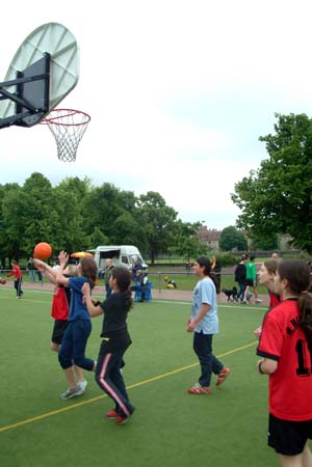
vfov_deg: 64.6
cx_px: 156
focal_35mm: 28
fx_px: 370
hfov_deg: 45.7
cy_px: 234
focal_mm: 19
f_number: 8
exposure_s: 1/250
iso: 400
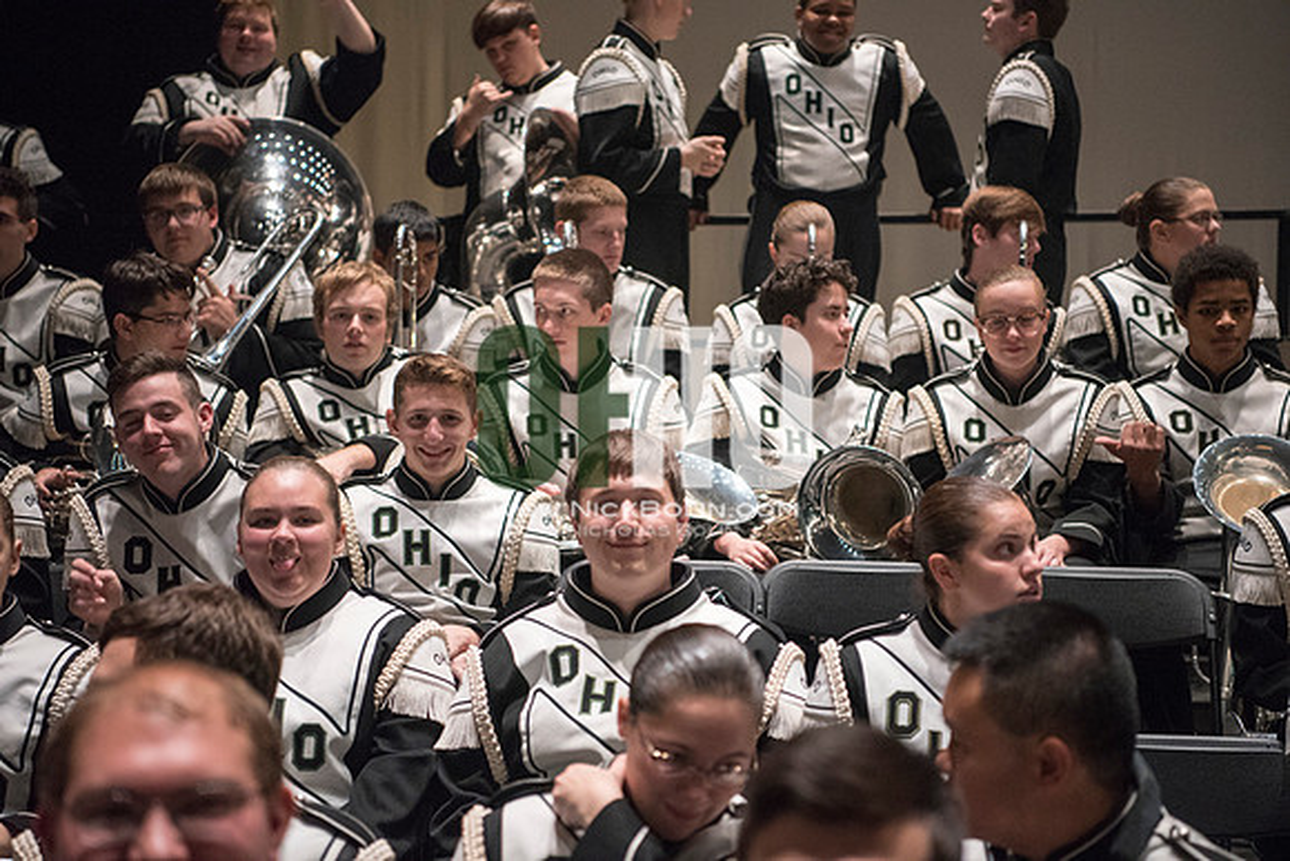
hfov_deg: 28.8
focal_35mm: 70
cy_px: 430
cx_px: 645
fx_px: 2509
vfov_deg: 19.5
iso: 4000
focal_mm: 70
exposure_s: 1/400
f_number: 2.8
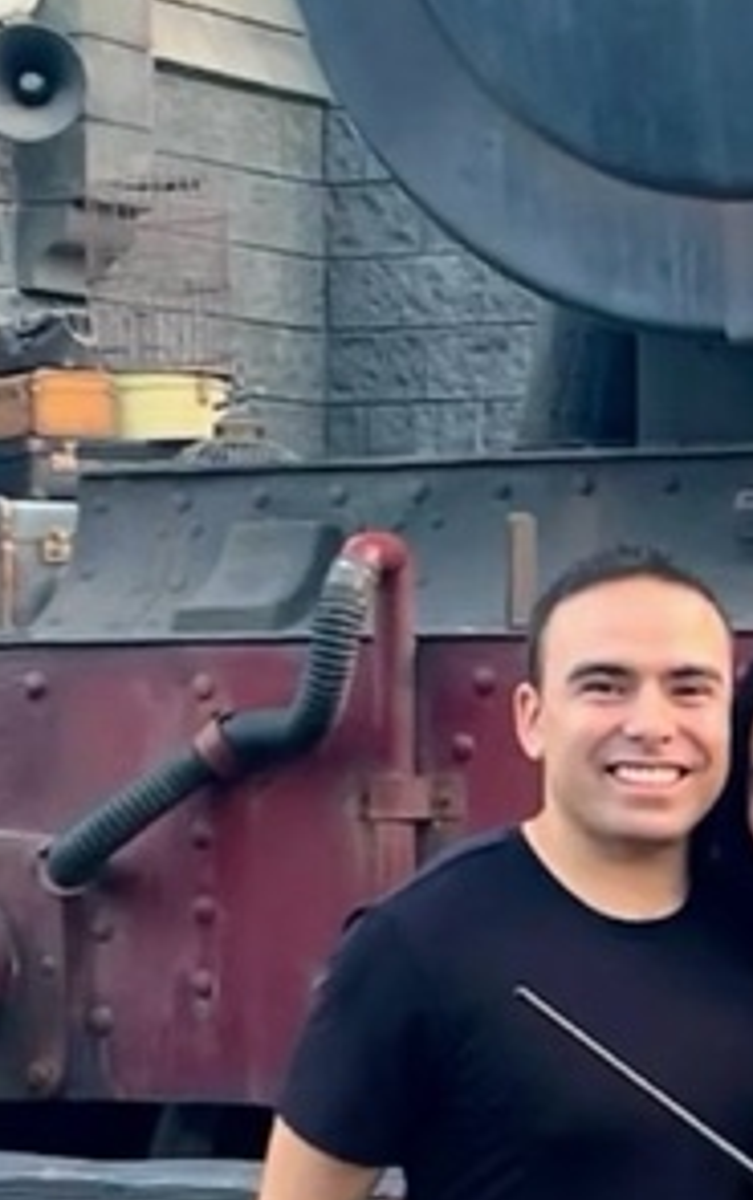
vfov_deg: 18.6
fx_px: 3669
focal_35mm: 112
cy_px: 598
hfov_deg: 11.6
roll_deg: +0.0
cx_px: 773
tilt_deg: +2.5
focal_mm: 5.7
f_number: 1.5
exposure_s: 1/121
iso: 100
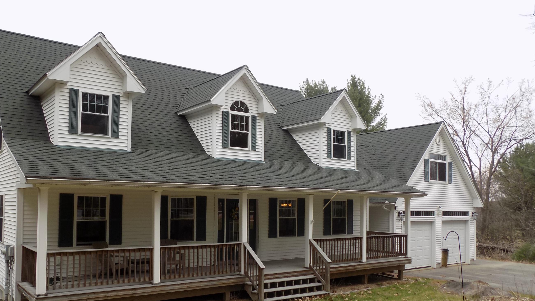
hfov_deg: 64.1
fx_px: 426
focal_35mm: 30
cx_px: 233
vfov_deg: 38.7
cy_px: 190
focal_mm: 4.3
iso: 80
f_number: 3.1
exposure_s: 1/320
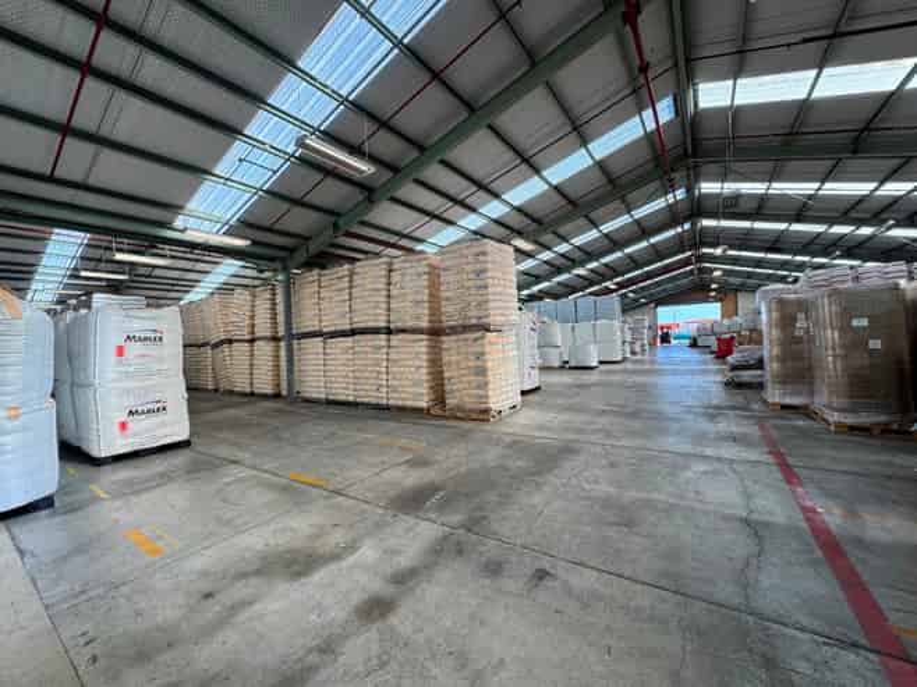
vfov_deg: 85.6
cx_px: 458
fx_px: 371
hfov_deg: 102.1
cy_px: 344
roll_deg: +3.5
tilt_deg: +0.6
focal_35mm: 14
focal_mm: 2.22
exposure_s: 1/163
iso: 40
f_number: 2.2
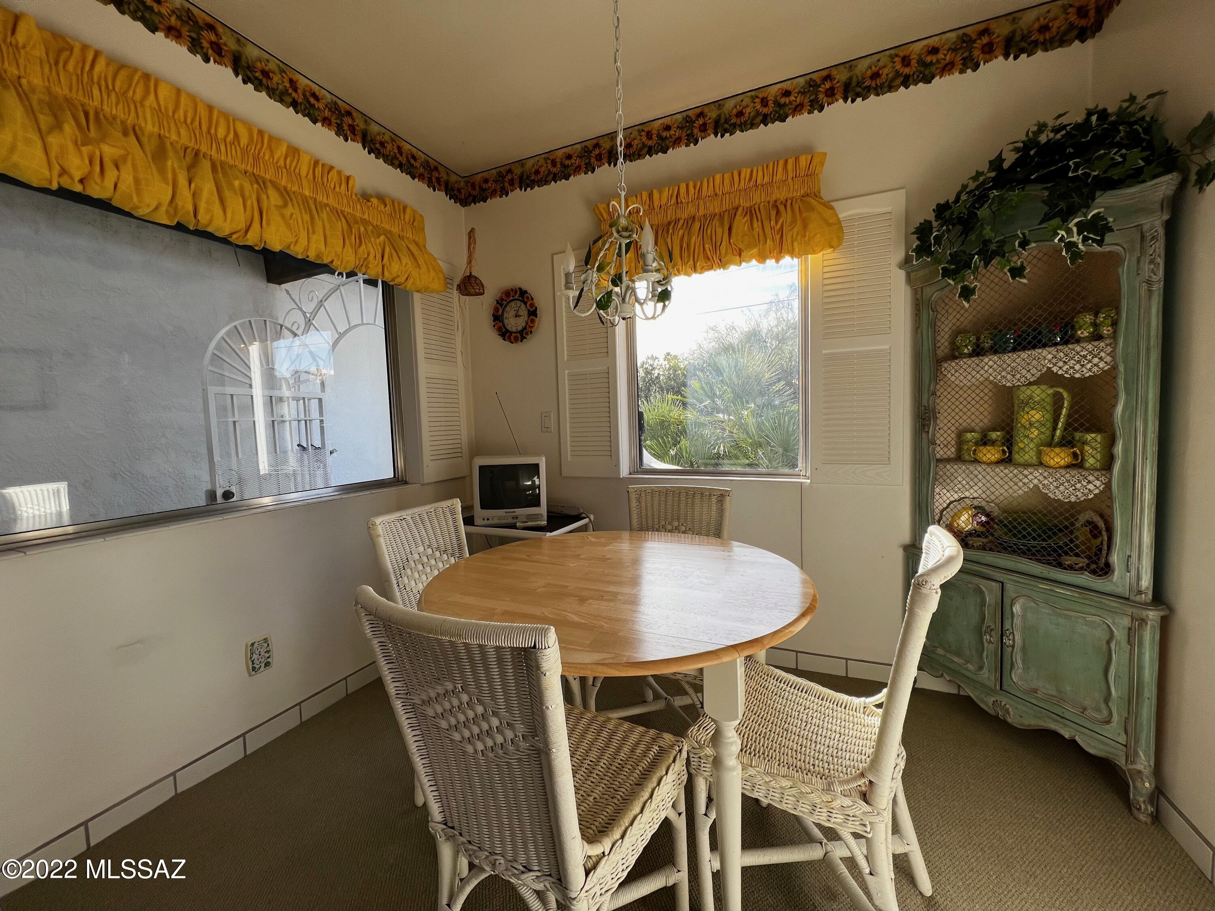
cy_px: 456
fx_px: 456
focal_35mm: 13
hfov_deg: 106.2
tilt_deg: -4.4
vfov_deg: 89.9
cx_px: 608
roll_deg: +2.1
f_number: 1.8
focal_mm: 1.57
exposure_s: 1/188
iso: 32
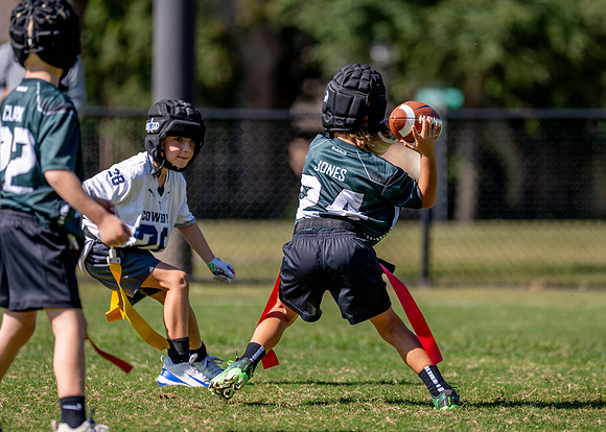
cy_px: 201
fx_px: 4834
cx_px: 373
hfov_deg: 7.2
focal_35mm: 281
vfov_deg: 5.1
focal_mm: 200
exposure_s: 1/5000
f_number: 2.8
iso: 250
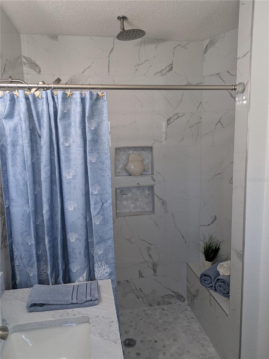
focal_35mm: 25
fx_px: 259
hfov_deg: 54.9
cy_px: 180
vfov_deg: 69.4
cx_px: 134
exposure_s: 1/40
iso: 51
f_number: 1.89
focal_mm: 5.43
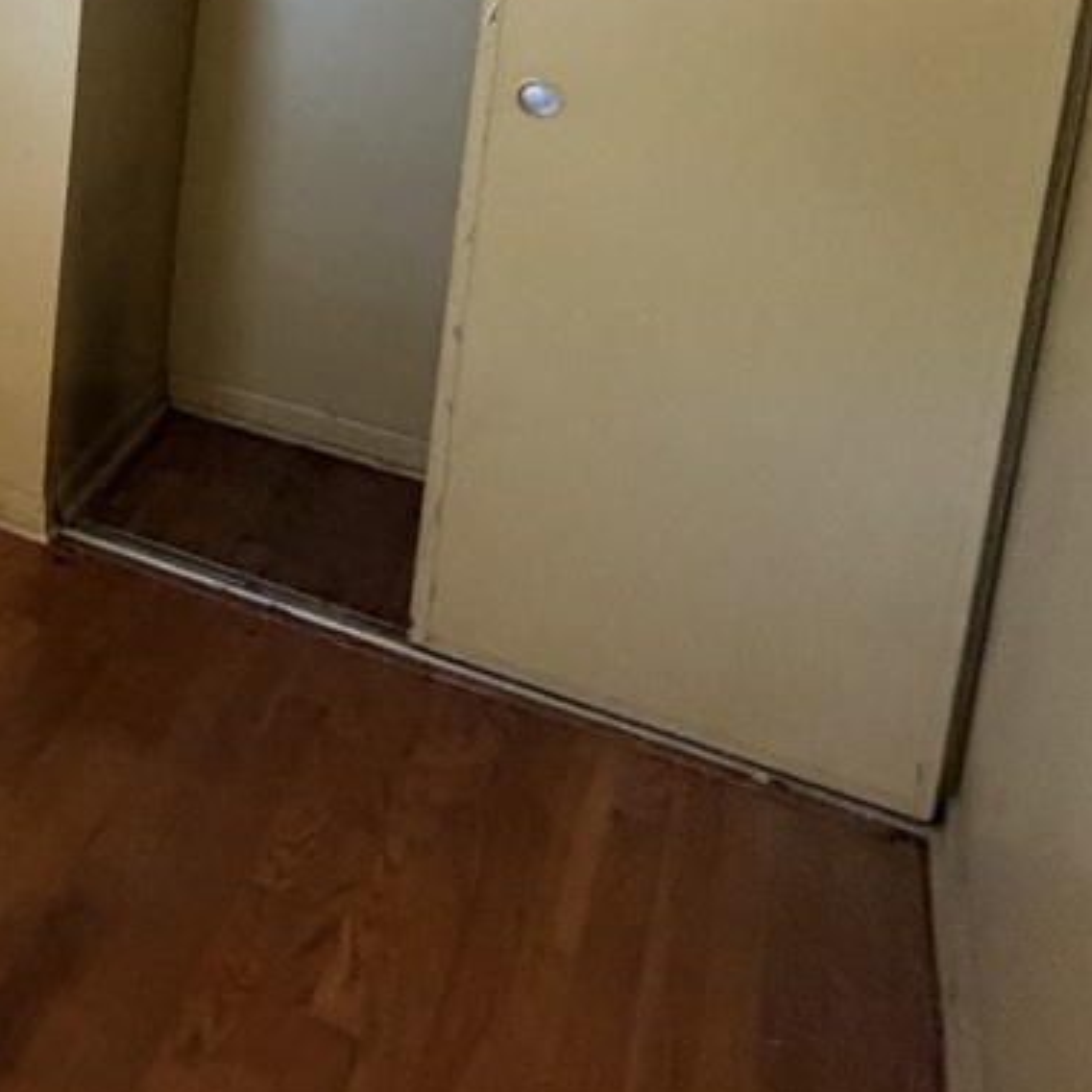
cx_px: -654
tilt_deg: -9.8
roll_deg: +0.1
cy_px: -101
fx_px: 1677
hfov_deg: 24.8
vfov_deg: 32.0
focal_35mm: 47
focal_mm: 2.22
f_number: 2.2
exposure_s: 1/60
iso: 640
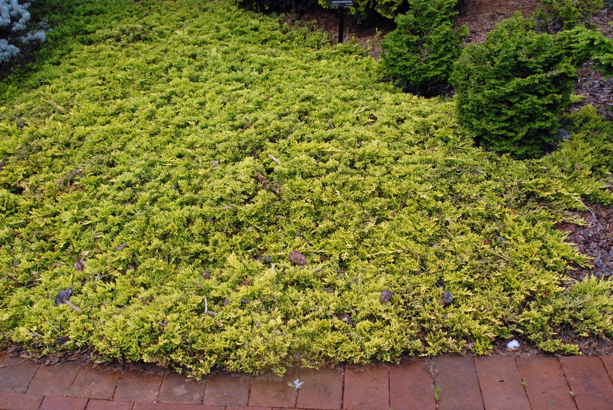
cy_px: 205
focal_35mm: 42
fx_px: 716
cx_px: 306
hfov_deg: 46.4
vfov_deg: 32.0
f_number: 9
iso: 400
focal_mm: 28
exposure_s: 1/320
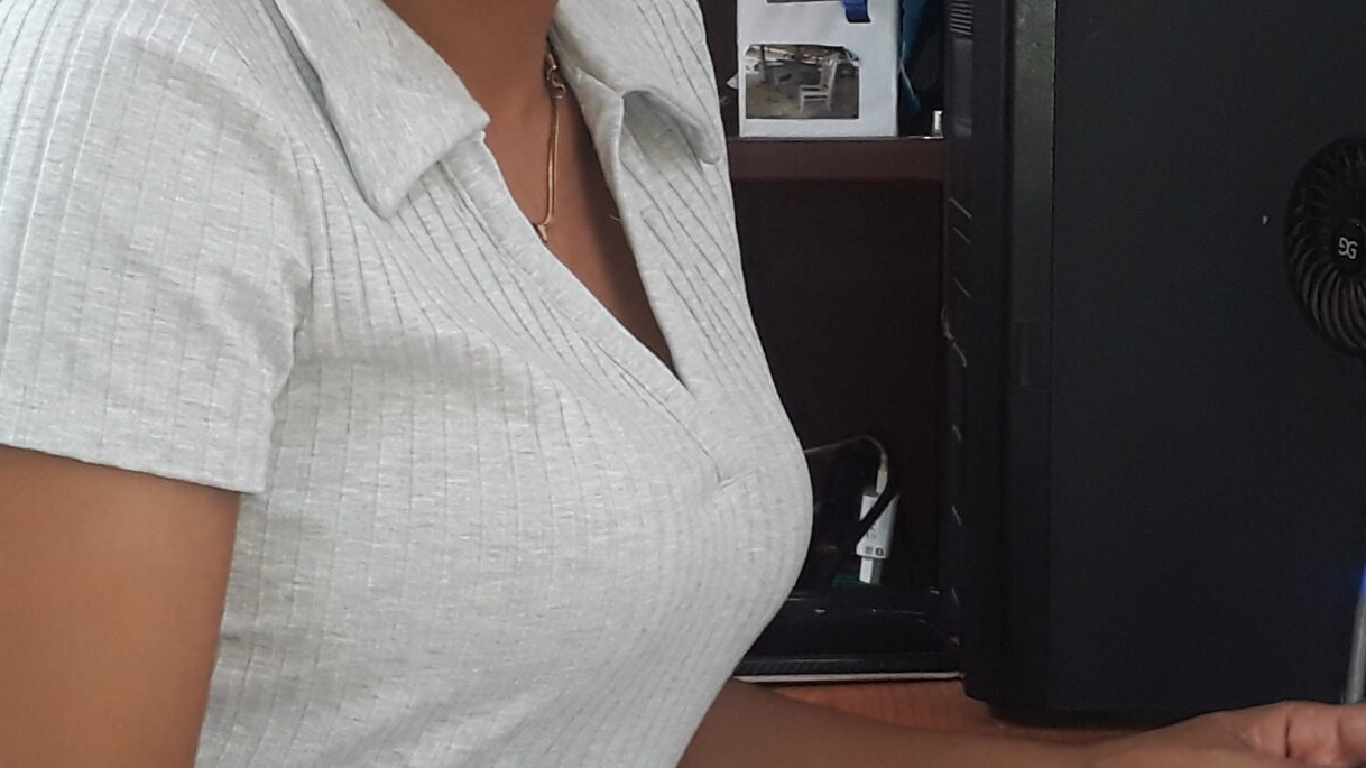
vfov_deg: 17.0
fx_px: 2572
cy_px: 262
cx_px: 633
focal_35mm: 71
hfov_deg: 29.7
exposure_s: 1/40
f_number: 2.2
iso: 80
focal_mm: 3.3
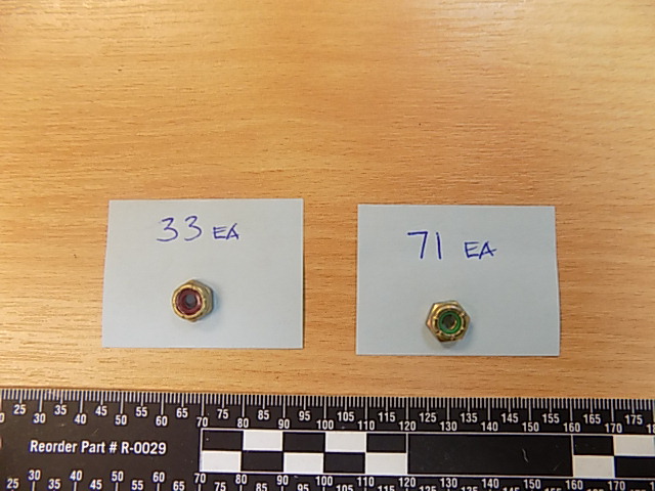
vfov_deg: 58.9
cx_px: 328
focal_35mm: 23
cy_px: 246
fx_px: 435
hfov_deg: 73.9
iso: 200
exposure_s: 1/30
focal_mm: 4
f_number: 3.1
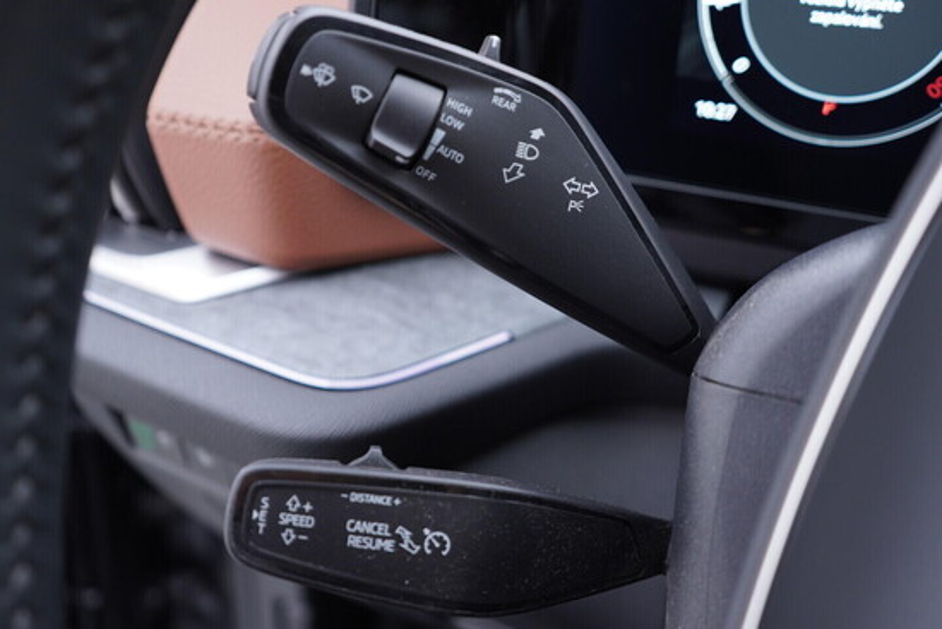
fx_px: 942
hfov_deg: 53.1
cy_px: 314
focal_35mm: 36
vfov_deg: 36.9
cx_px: 471
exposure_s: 1/40
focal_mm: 24
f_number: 2.8
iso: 250
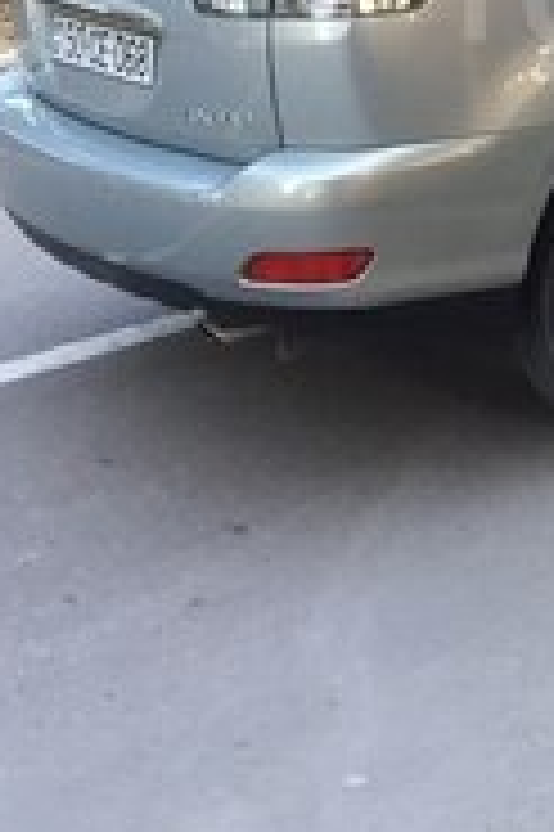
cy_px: -9
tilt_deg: -8.9
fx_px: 1873
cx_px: 784
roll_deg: +1.5
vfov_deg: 23.9
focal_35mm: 81
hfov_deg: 15.7
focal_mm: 4.15
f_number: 2.2
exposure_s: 1/33
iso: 40
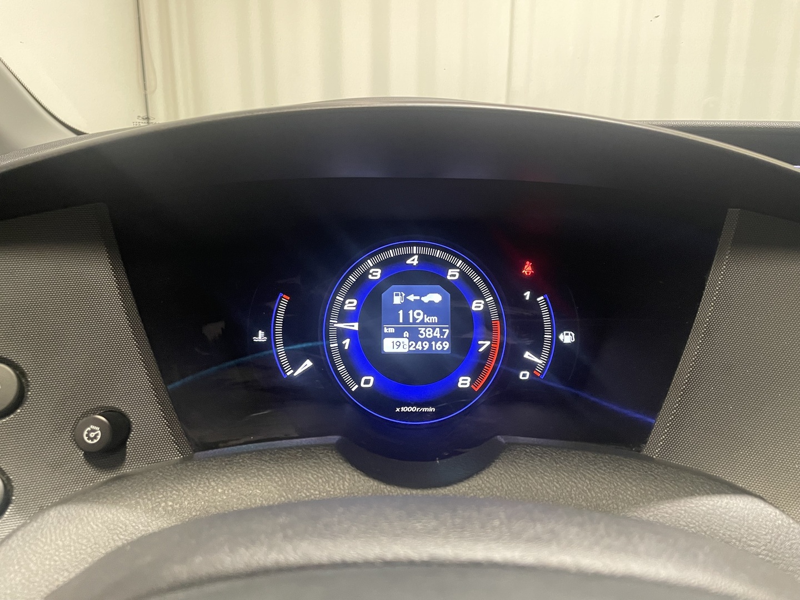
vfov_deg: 53.1
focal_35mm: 26
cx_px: 400
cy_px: 300
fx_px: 601
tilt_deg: -14.8
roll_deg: -1.7
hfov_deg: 67.3
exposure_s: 1/48
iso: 500
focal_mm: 4.2
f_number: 1.6
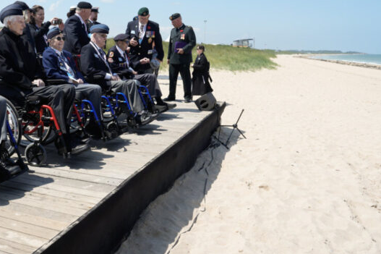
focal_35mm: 35
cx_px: 122
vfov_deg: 37.2
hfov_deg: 53.2
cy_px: 76
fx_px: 370
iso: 200
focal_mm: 24
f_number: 8
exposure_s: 1/400
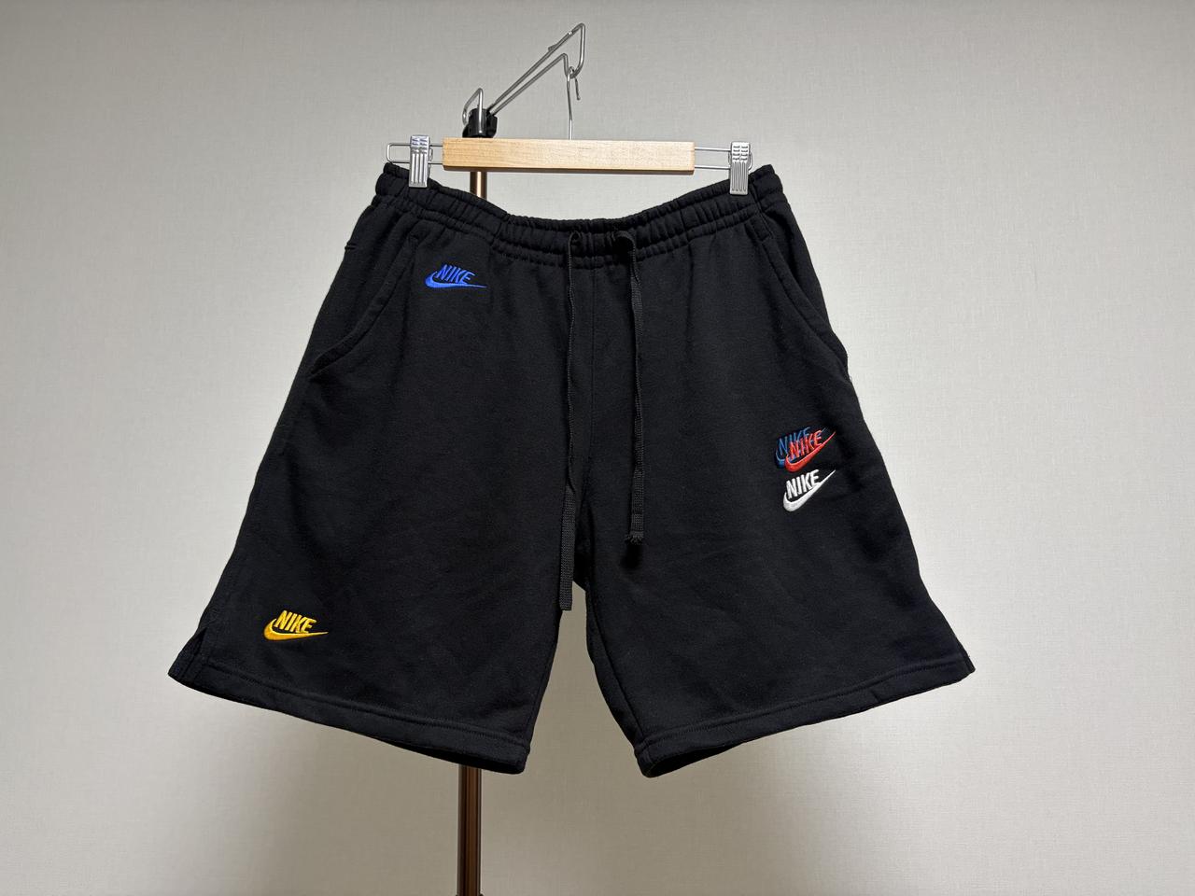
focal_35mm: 26
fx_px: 898
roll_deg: +1.1
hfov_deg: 67.3
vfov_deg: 53.1
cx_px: 598
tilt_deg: +11.6
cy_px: 448
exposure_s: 1/60
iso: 160
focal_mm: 5.96
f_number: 1.6
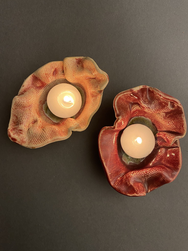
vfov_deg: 67.3
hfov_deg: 53.1
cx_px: 94
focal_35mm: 26
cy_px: 126
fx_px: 188
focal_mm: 4.25
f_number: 1.8
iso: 125
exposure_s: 1/50
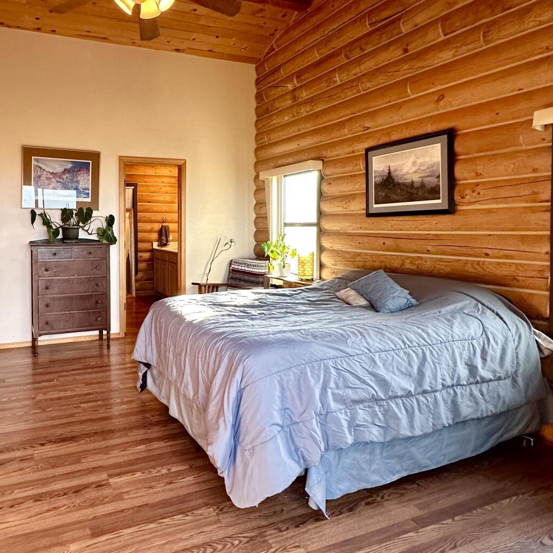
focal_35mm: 24
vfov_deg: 64.7
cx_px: 169
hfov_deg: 62.8
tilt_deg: -1.2
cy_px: 235
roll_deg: -0.4
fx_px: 434
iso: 250
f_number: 2.2
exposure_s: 1/120
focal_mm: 2.22
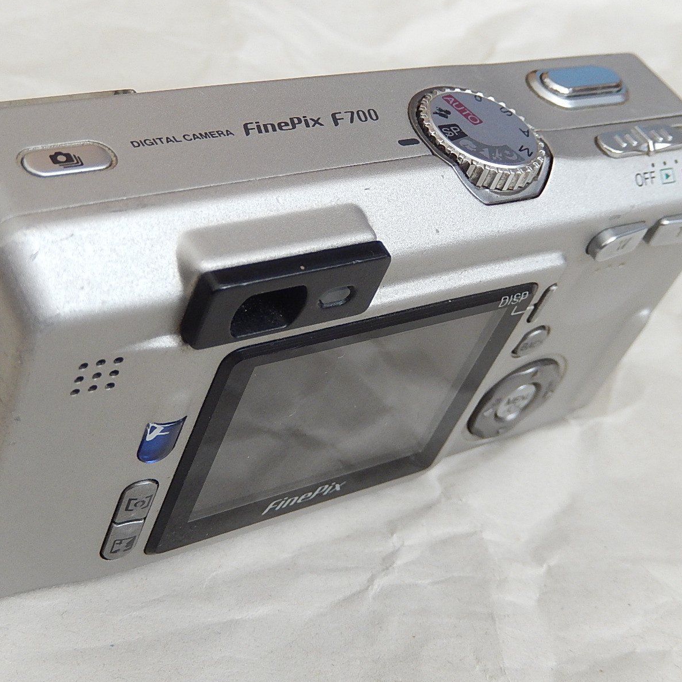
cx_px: 294
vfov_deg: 28.2
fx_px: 1360
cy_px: 342
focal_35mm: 61
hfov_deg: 28.1
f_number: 4.5
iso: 250
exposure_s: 1/30
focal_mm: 9.2
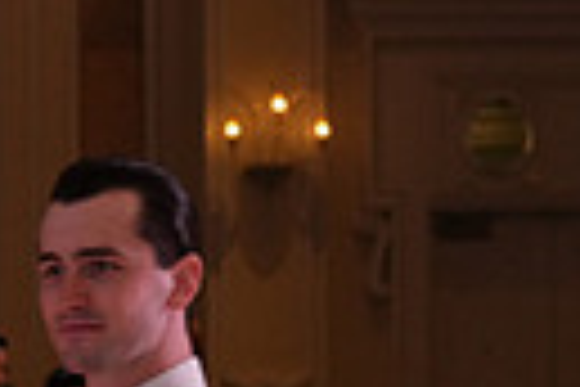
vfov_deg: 4.4
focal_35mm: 310
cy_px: 722
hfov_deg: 6.5
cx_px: -369
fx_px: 4994
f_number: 7.1
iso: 2000
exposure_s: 1/160
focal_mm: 69
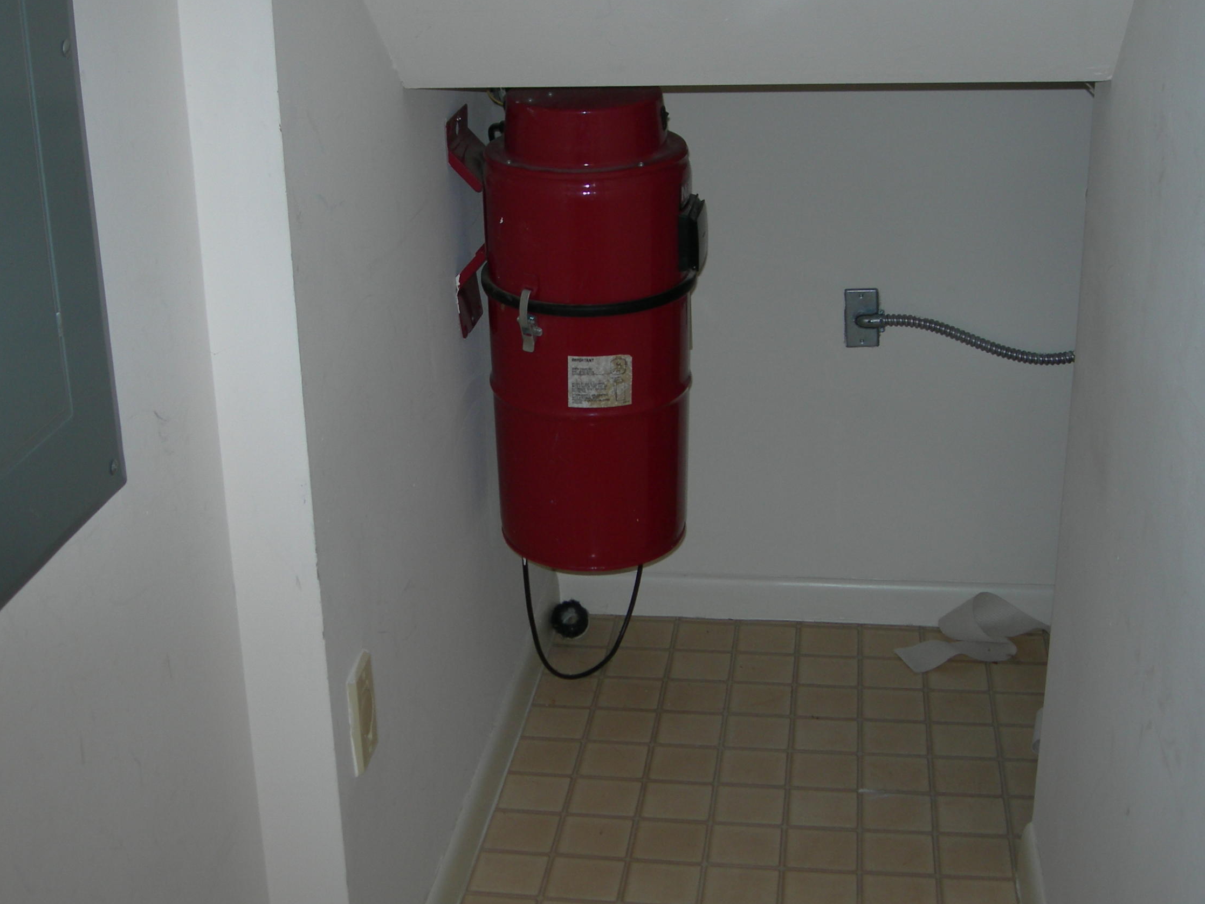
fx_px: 1775
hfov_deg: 37.4
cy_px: 417
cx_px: 504
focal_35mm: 51
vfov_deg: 28.5
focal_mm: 7.8
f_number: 2.8
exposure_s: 1/60.1
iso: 50
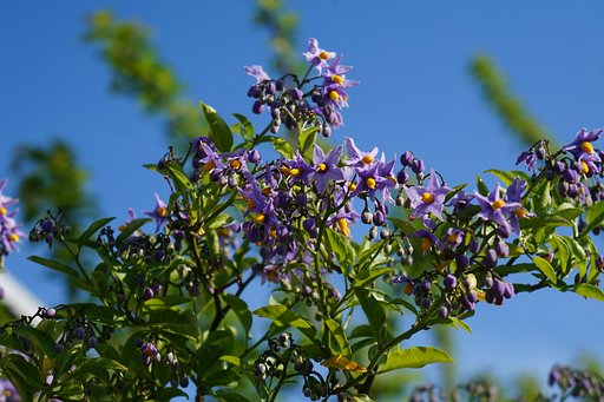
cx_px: 302
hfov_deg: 24.6
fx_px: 1384
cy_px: 201
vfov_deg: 16.5
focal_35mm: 82
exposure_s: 1/1250
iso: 200
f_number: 5.6
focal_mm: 55
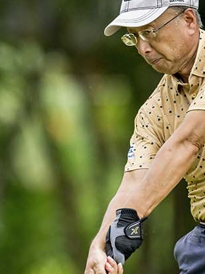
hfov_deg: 1.1
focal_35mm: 1330
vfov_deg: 1.5
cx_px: 117
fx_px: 10502
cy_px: 219
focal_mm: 400
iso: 2200
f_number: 2.8
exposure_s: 1/3200
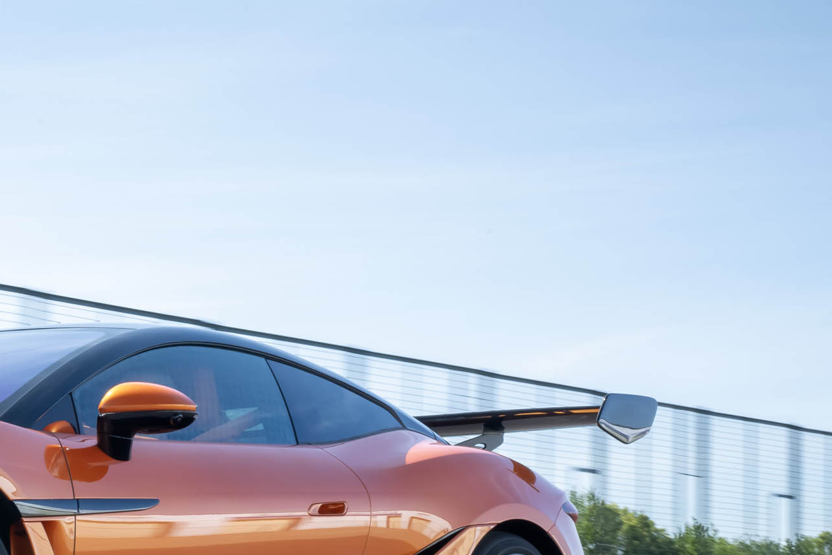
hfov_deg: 19.2
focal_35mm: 103
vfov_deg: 13.1
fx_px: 2380
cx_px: -27
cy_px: 589
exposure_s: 1/13
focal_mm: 41
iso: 200
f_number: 22
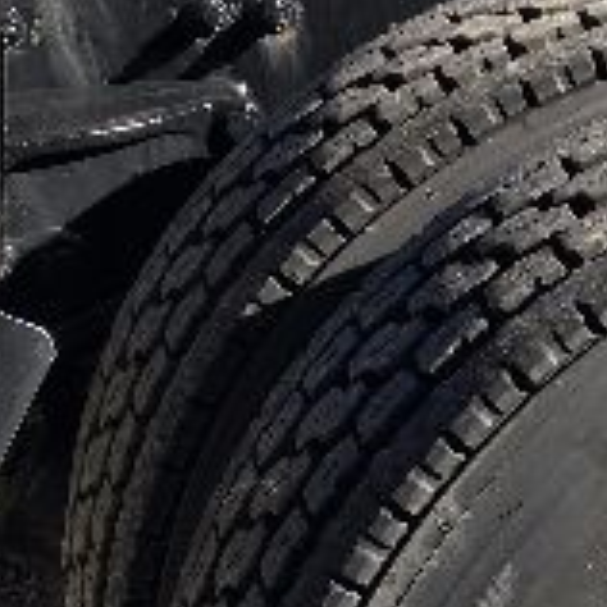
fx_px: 2063
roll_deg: -6.9
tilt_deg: -28.5
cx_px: 1199
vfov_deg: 16.5
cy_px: 576
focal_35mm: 104
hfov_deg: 14.2
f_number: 2.2
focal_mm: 4.15
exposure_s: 1/545
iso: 25
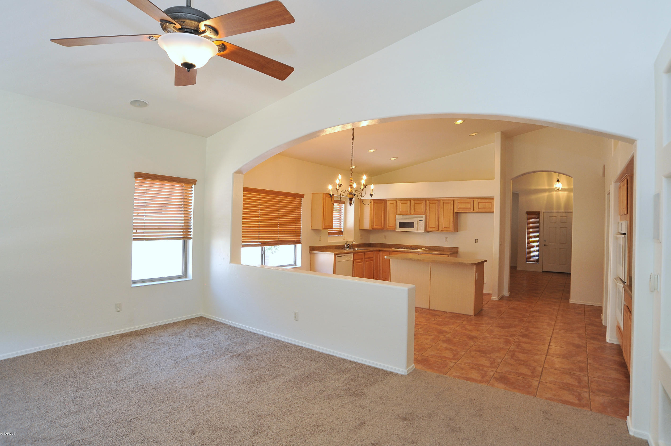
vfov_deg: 64.5
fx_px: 354
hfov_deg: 86.9
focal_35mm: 19
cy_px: 213
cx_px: 347
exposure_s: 1/30
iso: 1000
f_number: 7.1
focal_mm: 18
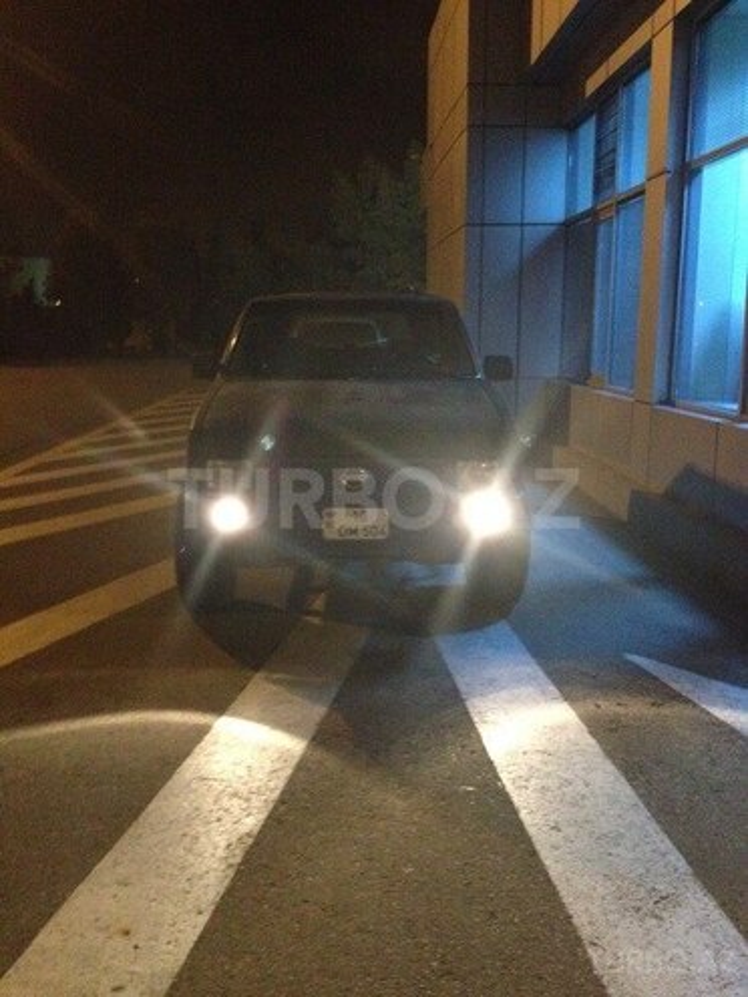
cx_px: 374
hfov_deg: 40.7
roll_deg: +0.1
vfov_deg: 52.6
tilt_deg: -13.0
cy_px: 498
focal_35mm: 35
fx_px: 1008
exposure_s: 1/15
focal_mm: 4.28
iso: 800
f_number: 2.4
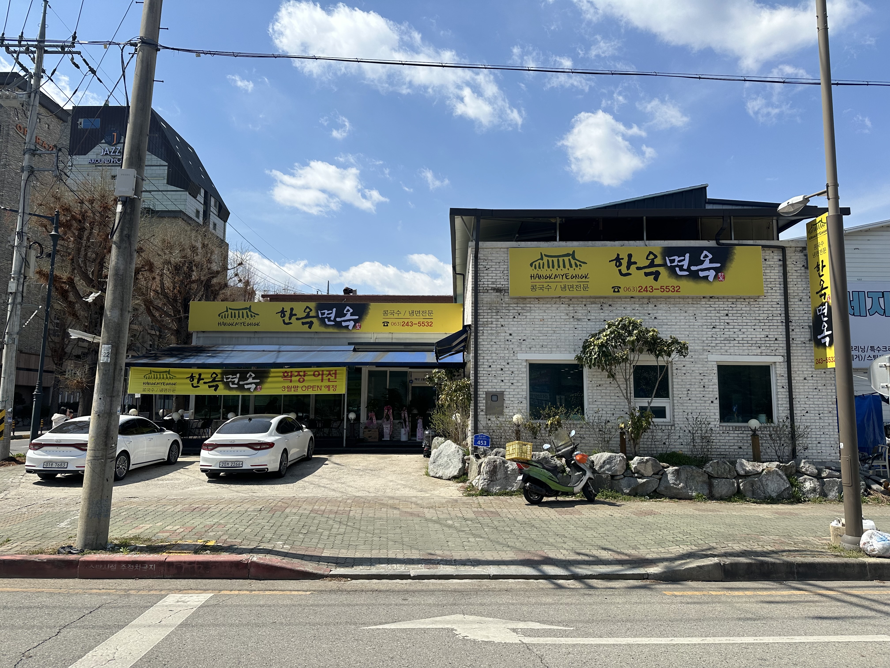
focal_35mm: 24
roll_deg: -0.5
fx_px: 617
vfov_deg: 56.8
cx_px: 445
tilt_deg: +6.2
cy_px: 334
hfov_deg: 71.6
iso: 80
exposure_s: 1/5525
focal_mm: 6.86
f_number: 1.78
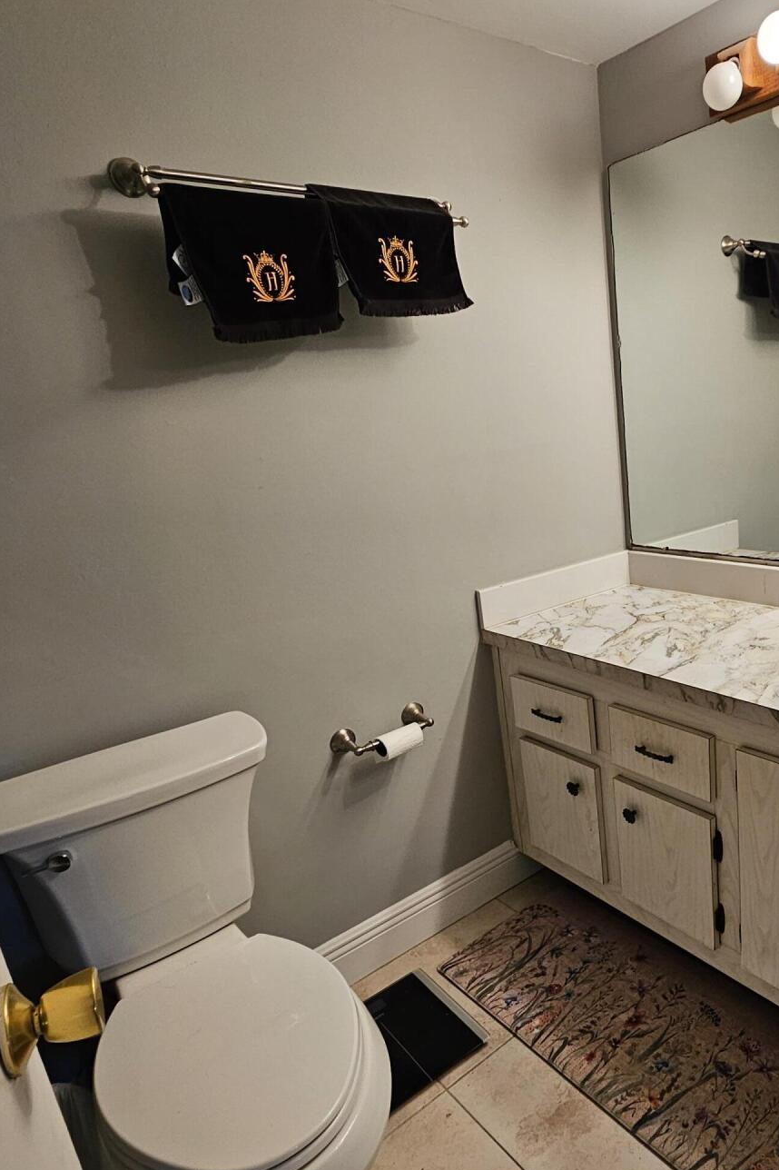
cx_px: 577
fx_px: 682
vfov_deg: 81.1
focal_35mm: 21
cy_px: 630
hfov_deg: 56.7
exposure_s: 1/60
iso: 125
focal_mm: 2.2
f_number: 2.2
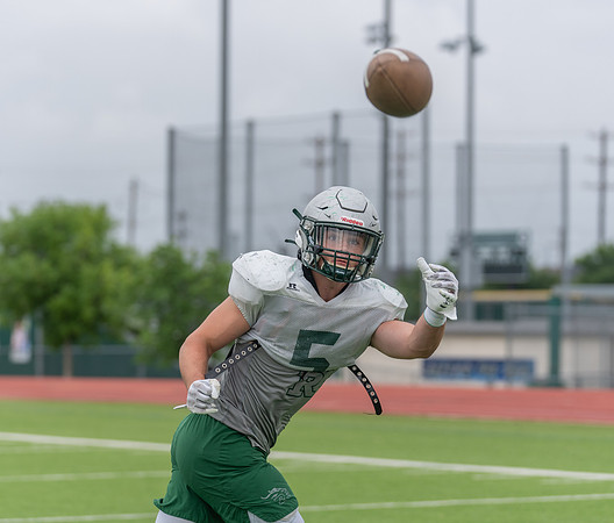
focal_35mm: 174
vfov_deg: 9.2
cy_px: 283
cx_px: 280
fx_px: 3246
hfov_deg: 10.8
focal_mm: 134
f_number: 3.5
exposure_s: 1/1250
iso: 200
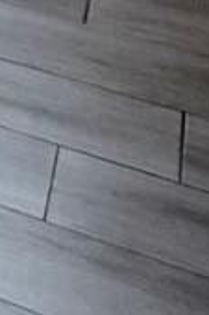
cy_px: -287
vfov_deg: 13.2
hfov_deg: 7.9
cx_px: -520
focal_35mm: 137
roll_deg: +2.2
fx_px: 1195
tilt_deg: -21.5
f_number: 2.2
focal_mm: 2.22
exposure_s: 1/60
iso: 320
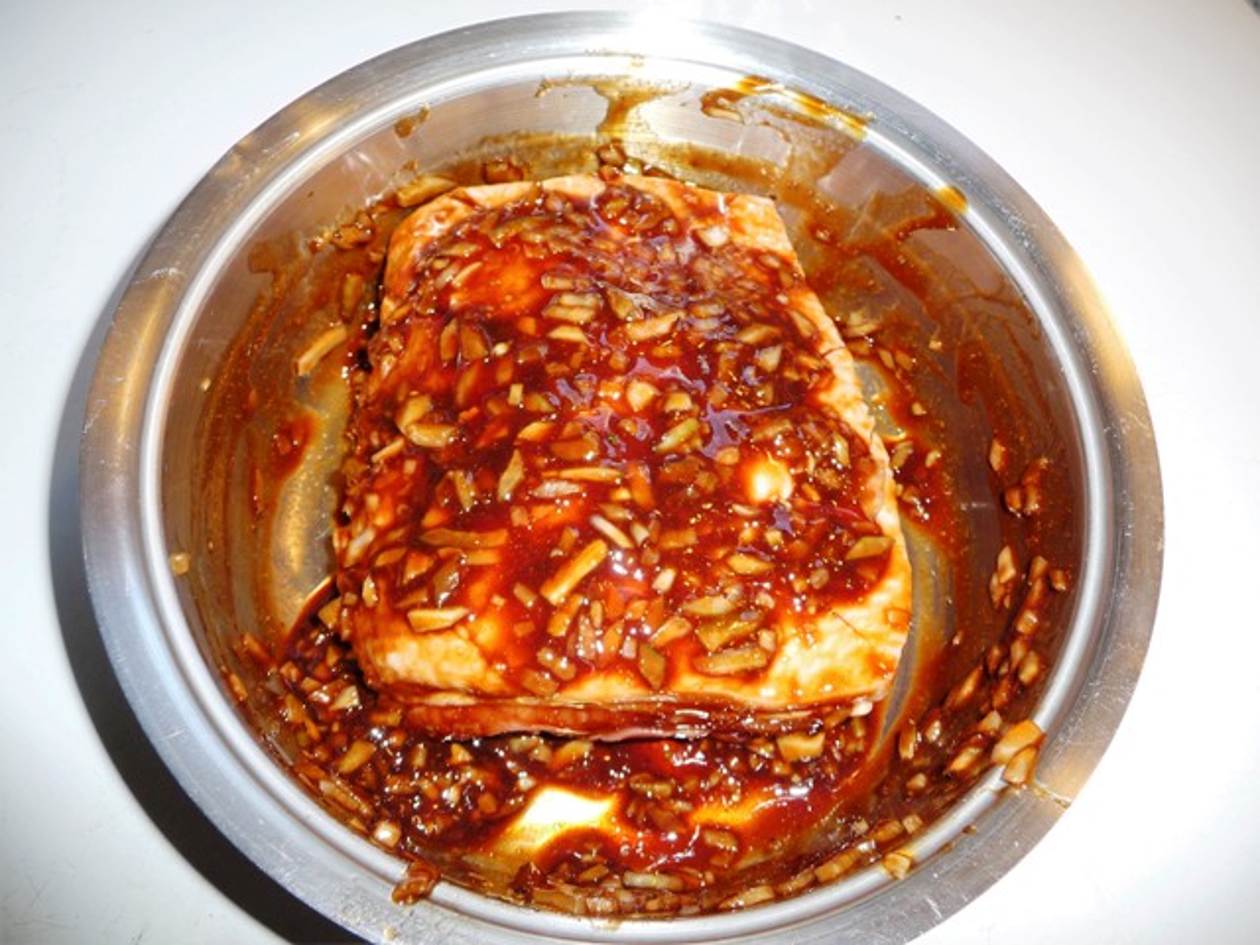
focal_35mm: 28
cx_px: 630
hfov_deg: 63.4
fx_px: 1019
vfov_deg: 49.7
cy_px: 472
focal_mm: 4.7
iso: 100
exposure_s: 1/30
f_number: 3.3
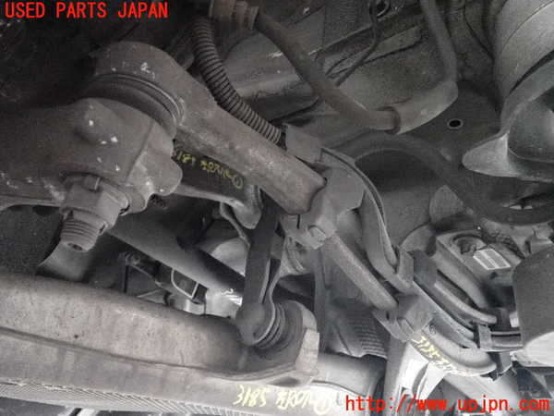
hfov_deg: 60.0
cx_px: 277
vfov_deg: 46.8
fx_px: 480
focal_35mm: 30
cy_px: 208
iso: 5000
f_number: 2.3
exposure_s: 1/125
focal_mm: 5.4
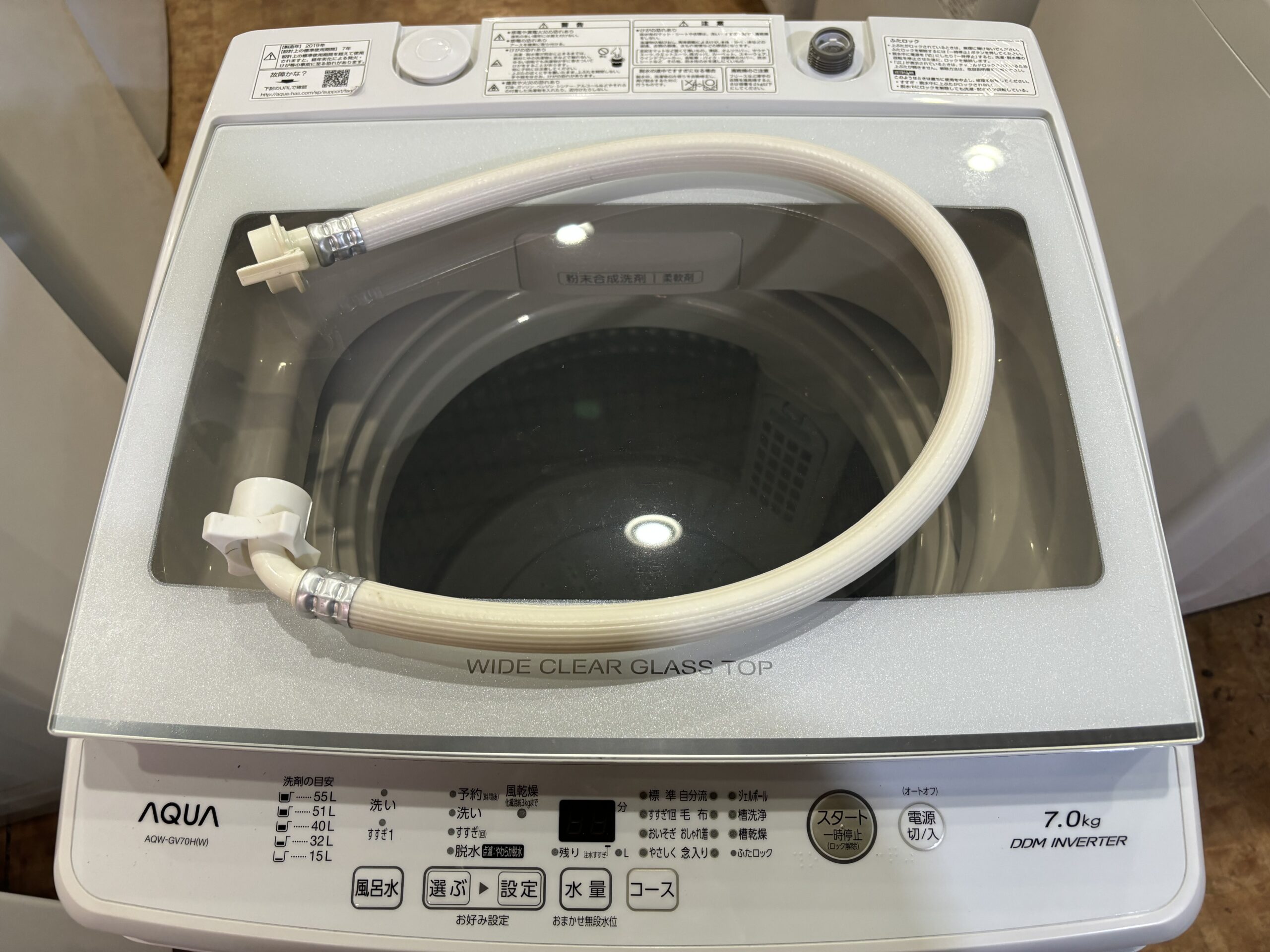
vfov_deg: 53.1
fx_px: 954
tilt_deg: -62.3
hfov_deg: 67.3
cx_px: 635
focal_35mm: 26
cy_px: 476
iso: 125
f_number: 1.6
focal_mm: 5.96
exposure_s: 1/100
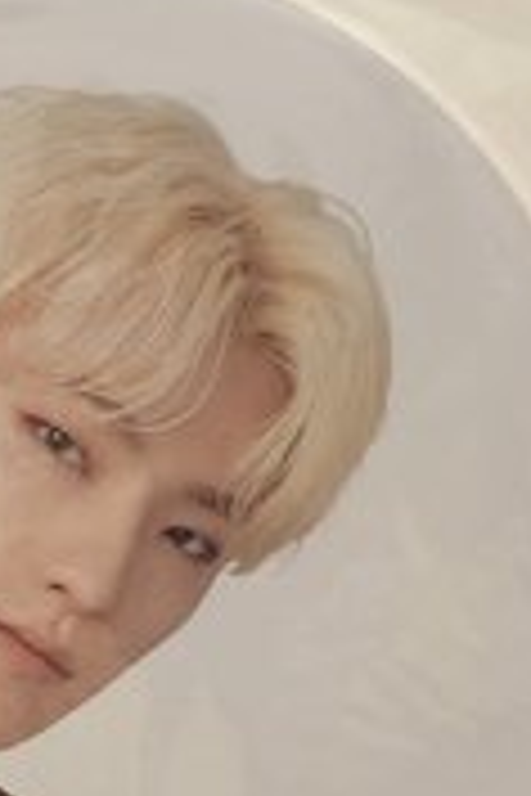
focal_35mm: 72
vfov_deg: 27.5
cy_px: 636
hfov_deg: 18.3
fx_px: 1593
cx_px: -27
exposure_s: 1/60
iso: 500
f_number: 1.7
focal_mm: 6.3
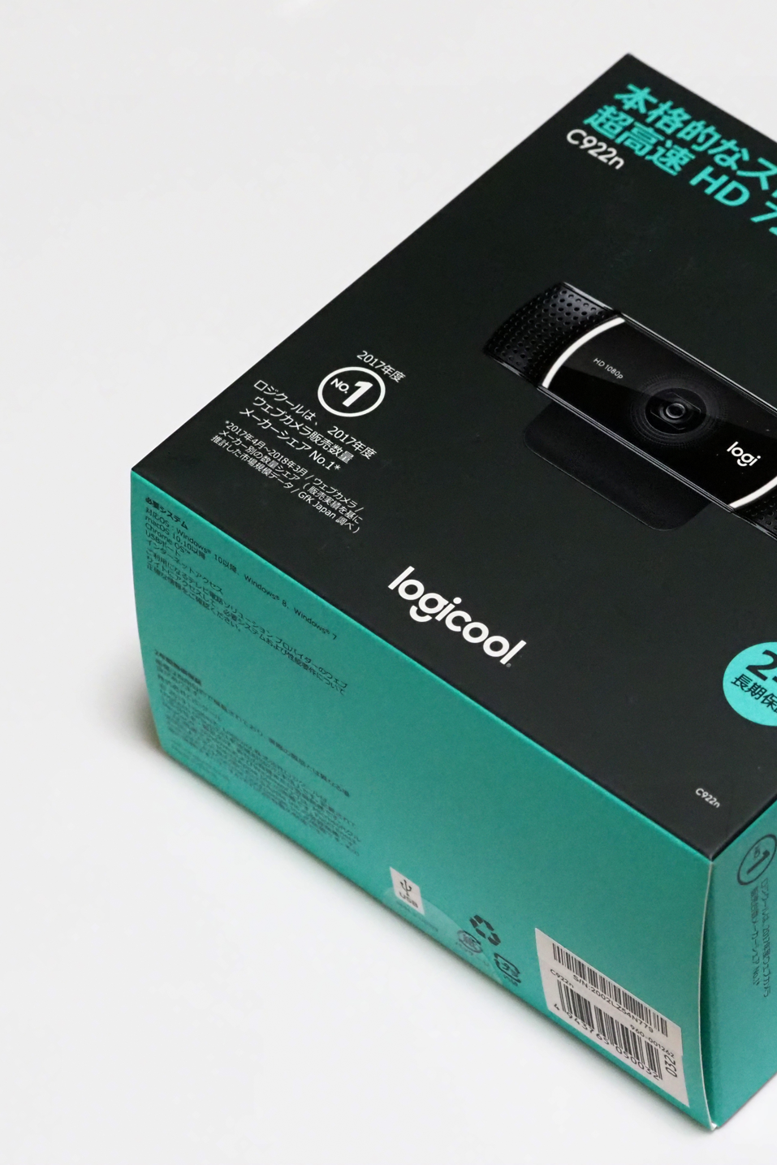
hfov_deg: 8.2
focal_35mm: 167
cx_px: 635
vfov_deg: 12.3
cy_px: 582
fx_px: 5405
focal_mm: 60
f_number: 5.6
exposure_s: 1/125
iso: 5000
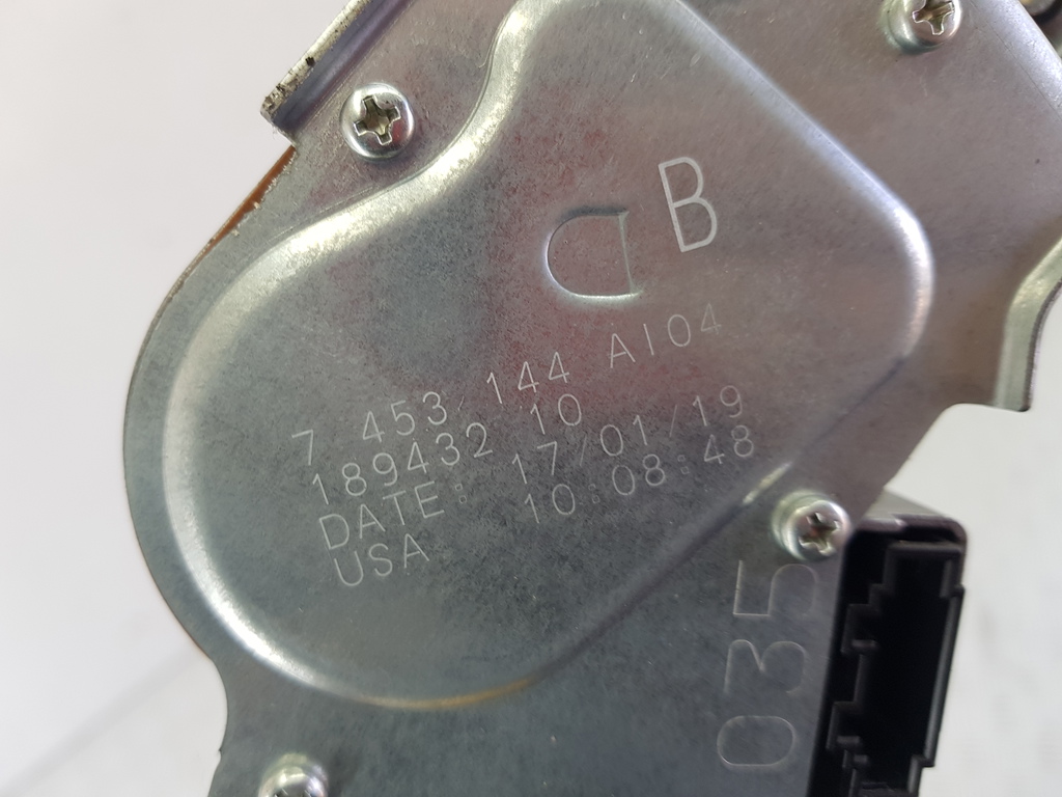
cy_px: 398
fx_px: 798
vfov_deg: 53.1
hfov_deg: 67.3
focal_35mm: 26
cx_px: 531
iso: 50
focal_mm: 4.2
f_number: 1.7
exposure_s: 1/100
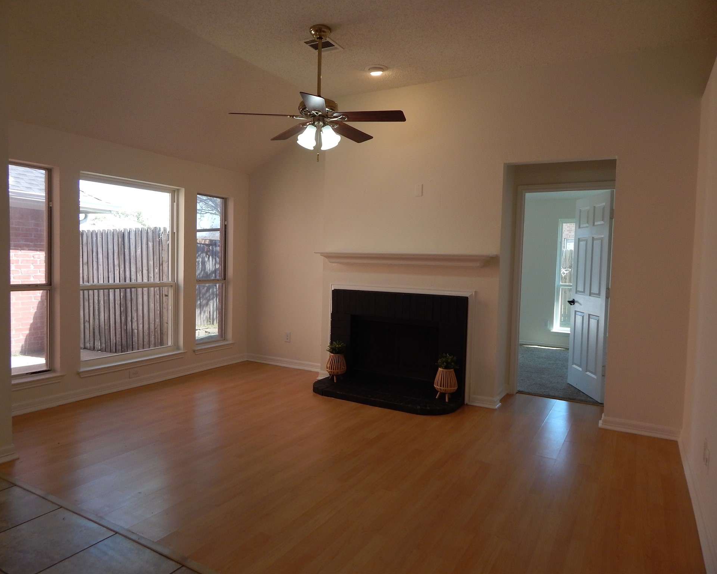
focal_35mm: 24
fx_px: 509
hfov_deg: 70.2
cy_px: 287
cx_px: 341
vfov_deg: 58.8
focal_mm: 4
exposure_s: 1/100
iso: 125
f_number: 3
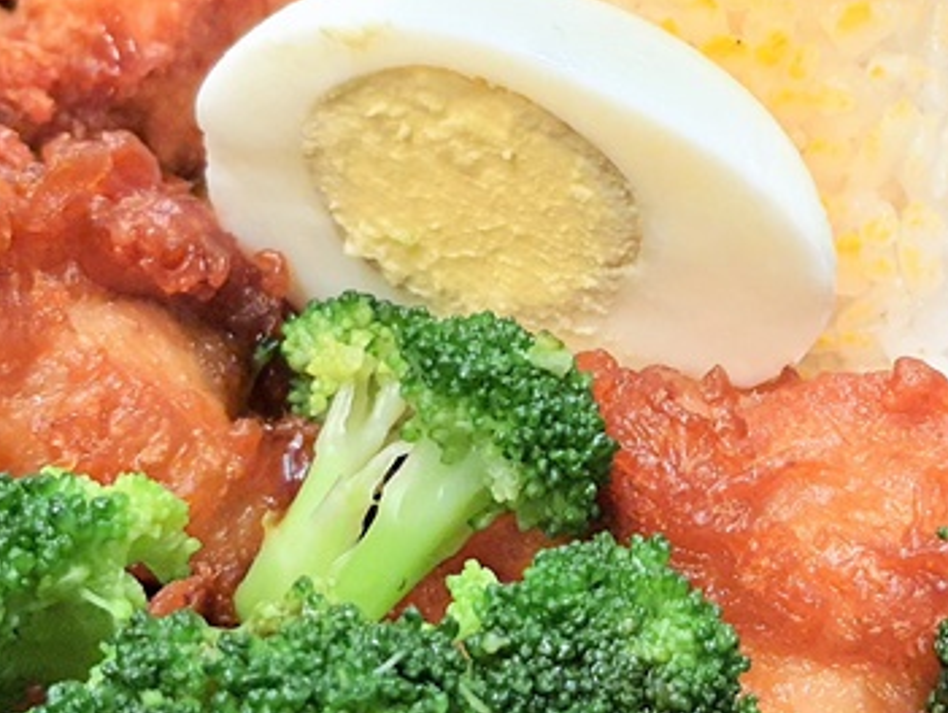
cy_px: 286
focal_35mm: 74
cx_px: 697
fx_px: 2029
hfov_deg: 26.0
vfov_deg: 19.9
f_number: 1.7
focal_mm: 4.32
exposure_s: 1/40
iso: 500
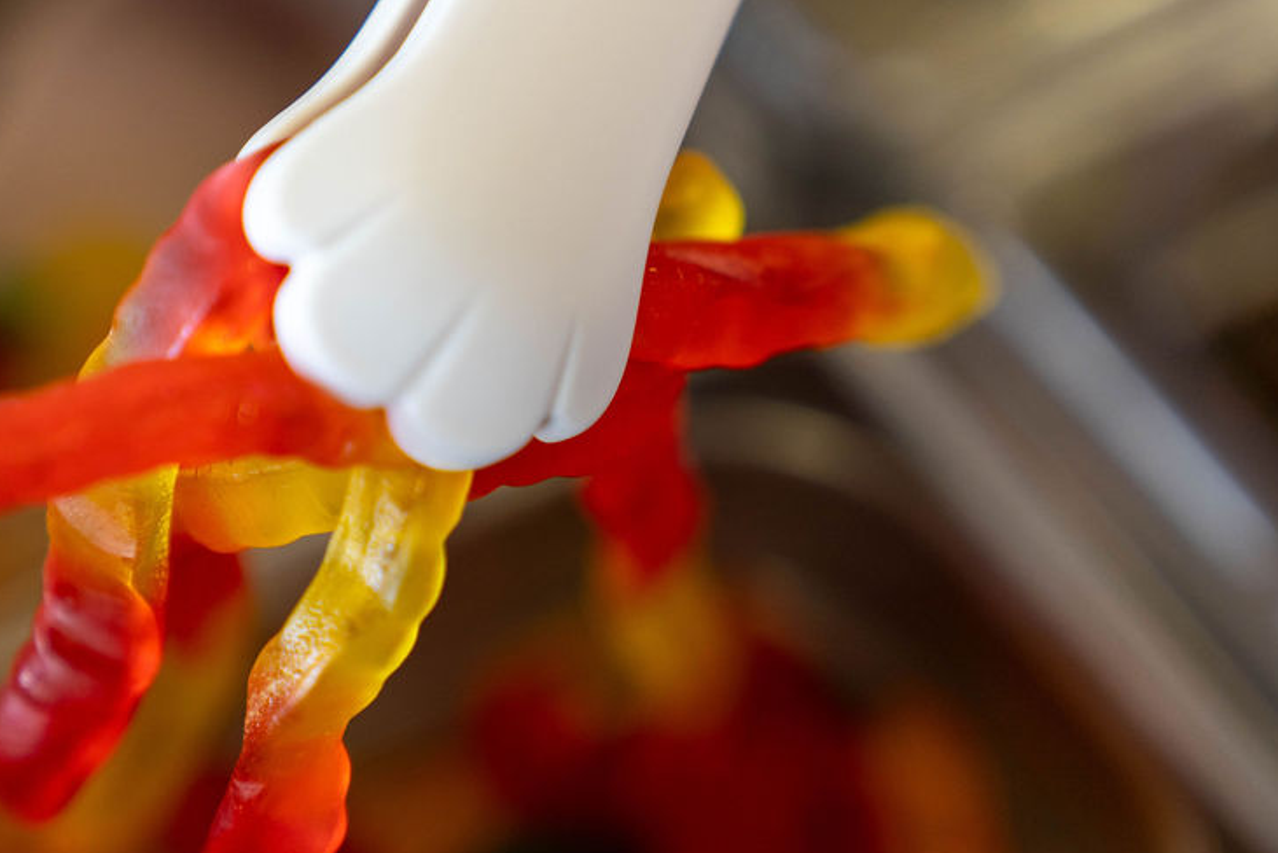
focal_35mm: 98
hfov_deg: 20.7
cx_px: 421
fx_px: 3480
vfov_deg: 14.0
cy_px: 302
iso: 500
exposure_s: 1/400
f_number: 2.8
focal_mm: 70
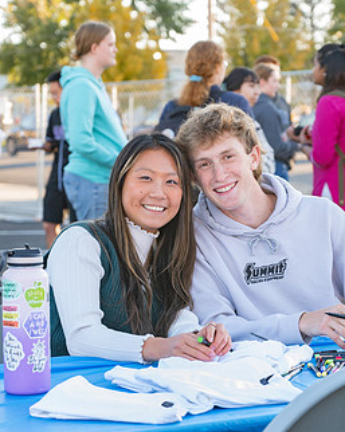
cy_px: 209
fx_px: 1483
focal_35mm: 116
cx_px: 233
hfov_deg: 13.3
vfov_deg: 16.6
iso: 500
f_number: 4.5
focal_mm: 66
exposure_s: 1/200
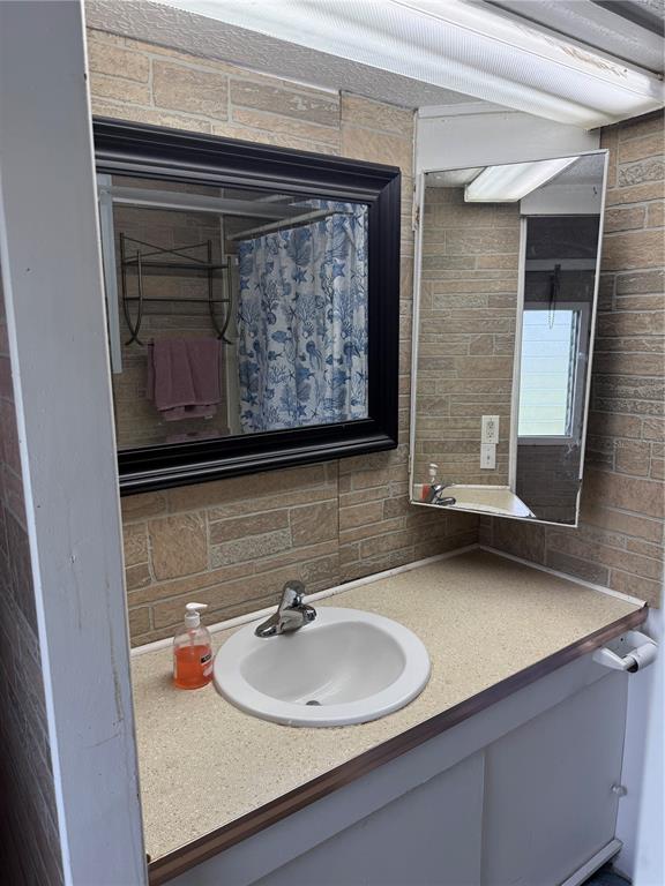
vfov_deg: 71.6
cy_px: 443
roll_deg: -0.1
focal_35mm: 24
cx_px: 332
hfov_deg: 56.8
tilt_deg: -10.2
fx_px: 615
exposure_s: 1/239
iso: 125
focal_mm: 6.76
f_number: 1.78
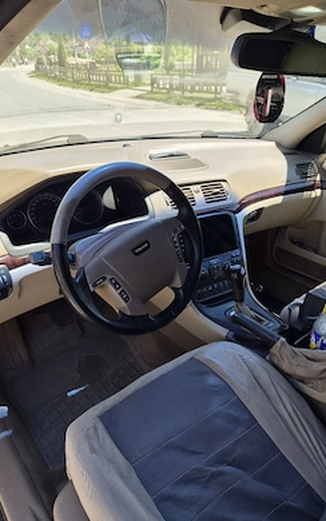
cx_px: 171
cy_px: 255
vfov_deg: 72.5
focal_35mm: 25
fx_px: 355
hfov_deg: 49.3
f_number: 1.8
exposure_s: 1/1667
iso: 80
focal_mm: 5.4
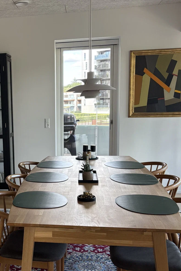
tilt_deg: -8.3
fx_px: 369
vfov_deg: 40.2
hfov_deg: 26.2
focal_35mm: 49
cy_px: 157
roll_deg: +1.8
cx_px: 5
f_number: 1.6
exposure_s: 1/112
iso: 125
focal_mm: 5.96
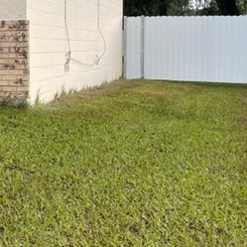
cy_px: 80
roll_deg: +0.6
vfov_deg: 28.9
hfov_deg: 28.0
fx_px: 476
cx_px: 25
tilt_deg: -4.2
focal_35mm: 59
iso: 50
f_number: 1.6
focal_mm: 5.1
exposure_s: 1/121
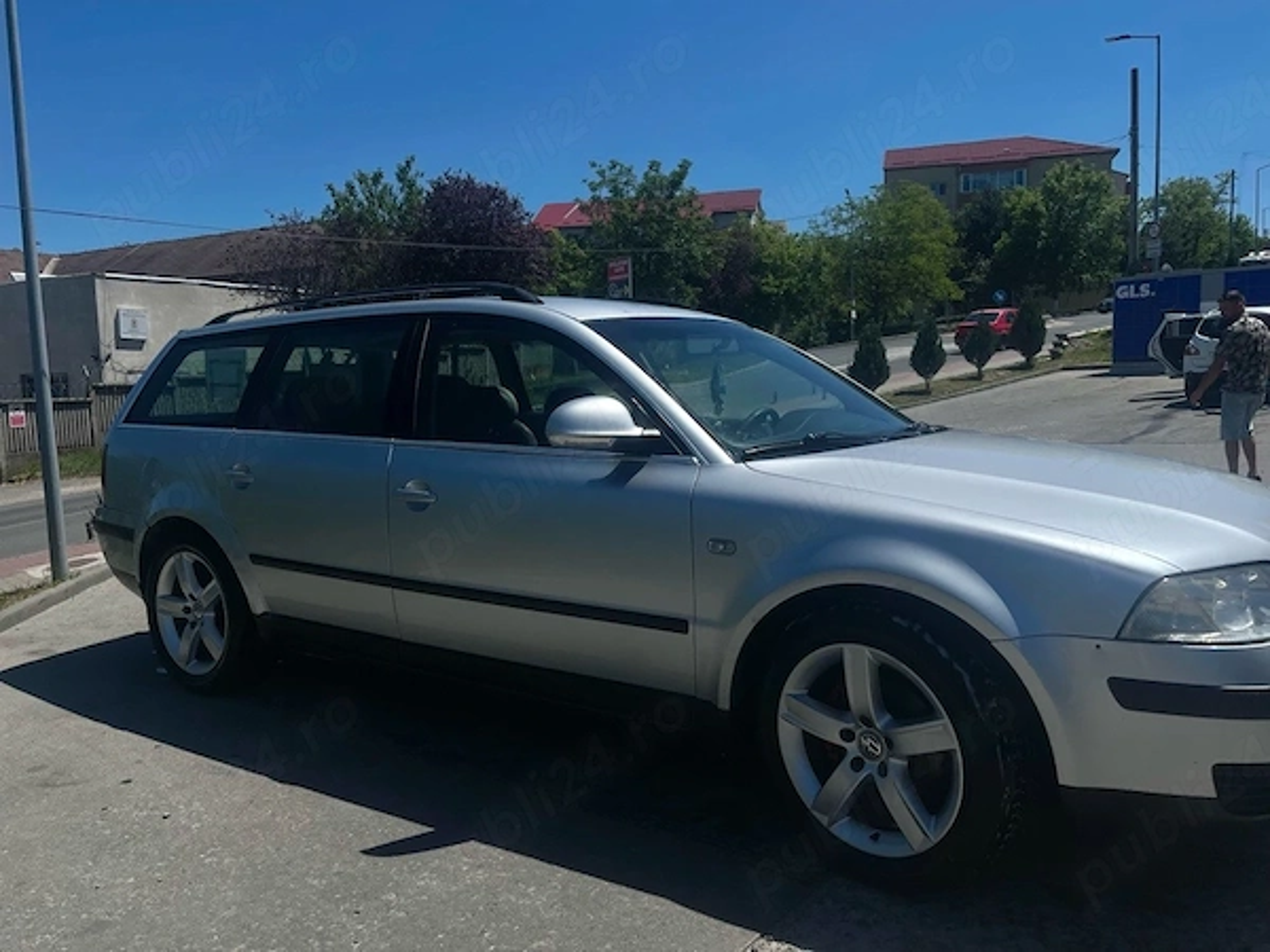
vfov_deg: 53.1
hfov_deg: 67.3
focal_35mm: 26
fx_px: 954
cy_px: 476
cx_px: 635
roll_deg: +1.1
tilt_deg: -6.8
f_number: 1.6
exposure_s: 1/15152
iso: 50
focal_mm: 5.1
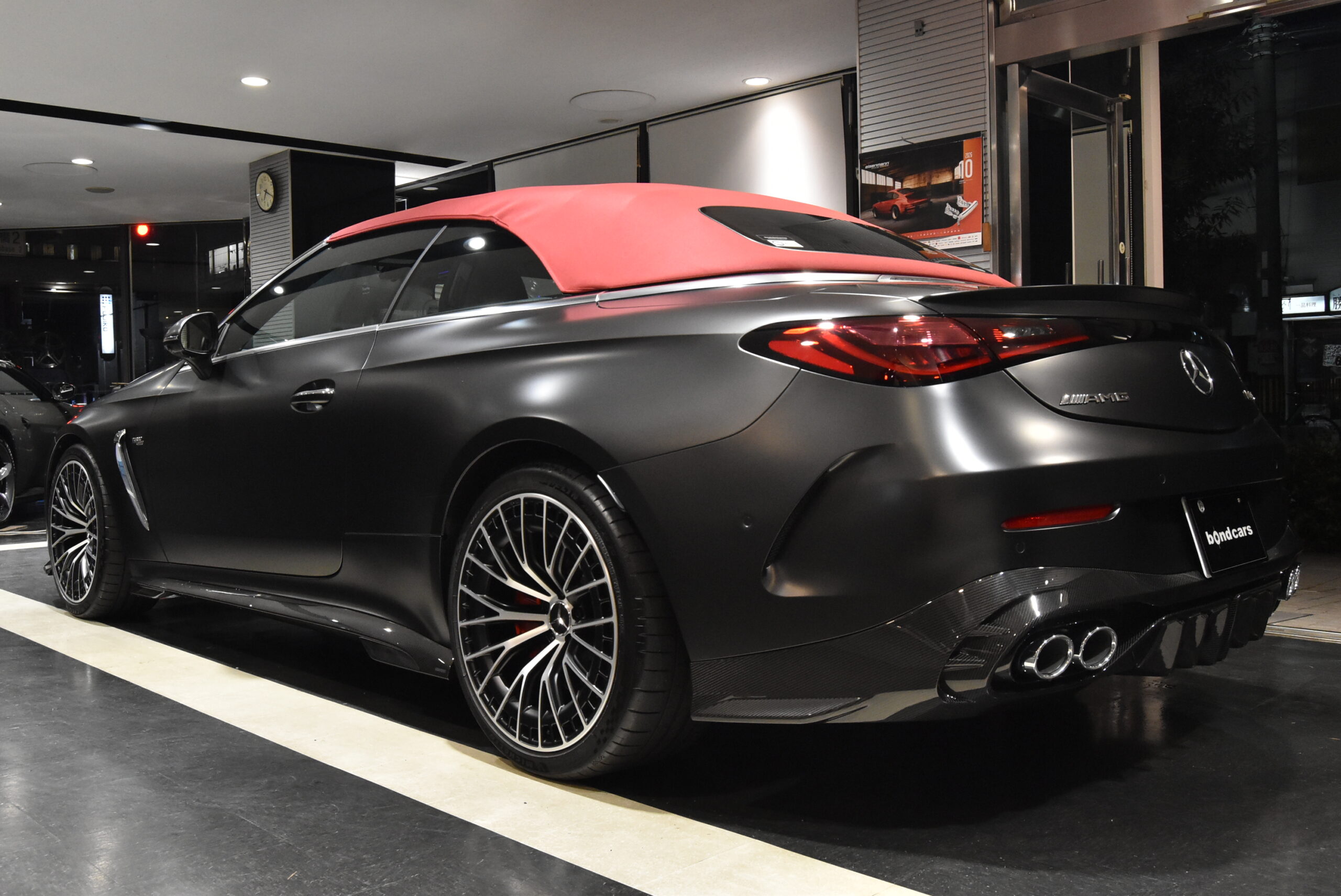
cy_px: 448
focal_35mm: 33
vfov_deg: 40.0
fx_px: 1230
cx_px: 670
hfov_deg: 57.2
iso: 3200
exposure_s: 1/30
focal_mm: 22
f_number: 8
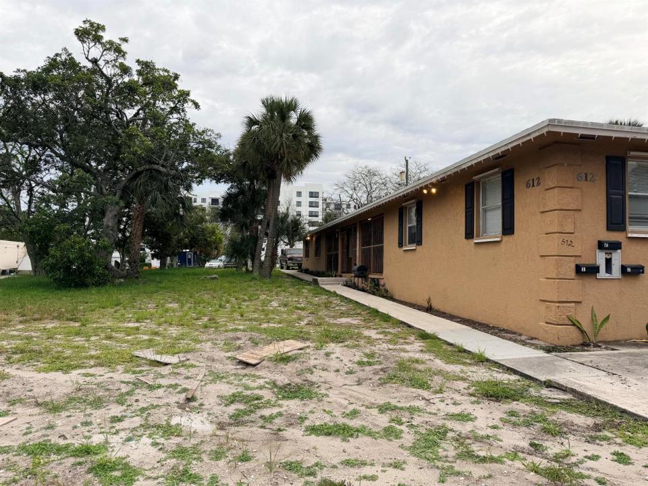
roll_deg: -3.0
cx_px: 324
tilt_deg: +2.2
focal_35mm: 24
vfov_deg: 56.8
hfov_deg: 71.6
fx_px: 449
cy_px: 243
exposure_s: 1/607
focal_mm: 6.76
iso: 80
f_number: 1.78
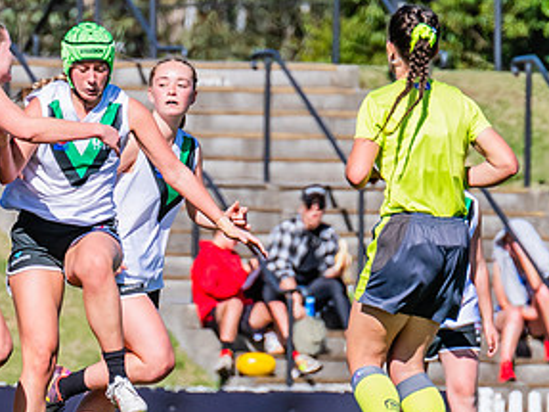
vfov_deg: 1.0
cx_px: 34
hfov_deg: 1.3
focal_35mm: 1530
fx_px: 24255
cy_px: 298
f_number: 11
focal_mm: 420
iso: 640
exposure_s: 1/1250
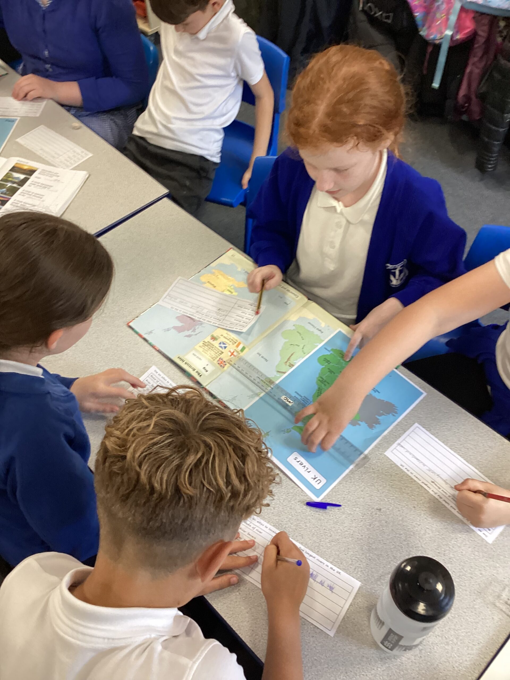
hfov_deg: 45.4
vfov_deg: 58.4
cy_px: 340
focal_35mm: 31
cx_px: 255
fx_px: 609
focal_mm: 3.3
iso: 160
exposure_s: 1/60
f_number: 2.4
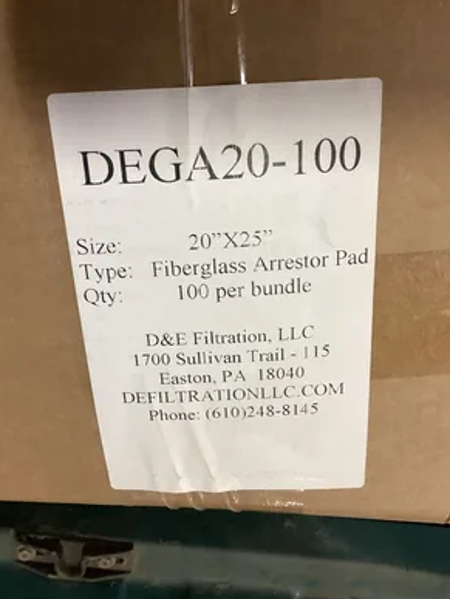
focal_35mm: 32
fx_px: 555
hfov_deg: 44.2
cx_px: 224
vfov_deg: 56.8
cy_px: 293
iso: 250
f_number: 2.4
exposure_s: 1/60
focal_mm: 3.3
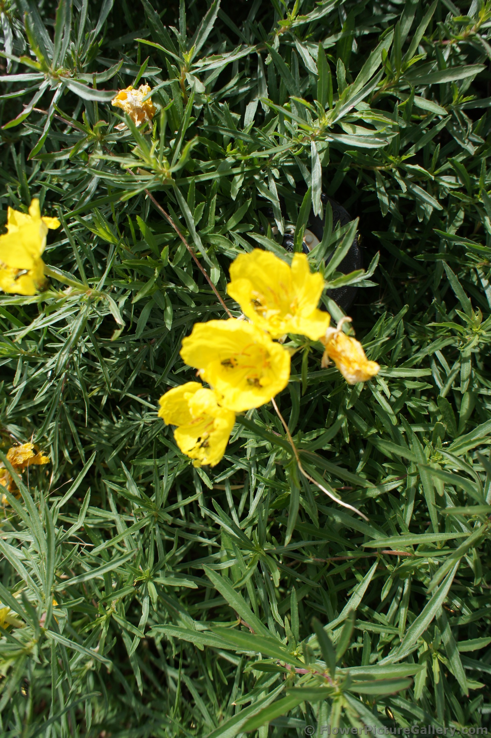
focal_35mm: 24
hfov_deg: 53.0
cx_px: 246
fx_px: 492
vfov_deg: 73.8
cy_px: 369
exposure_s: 1/500
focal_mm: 16
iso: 200
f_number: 6.3
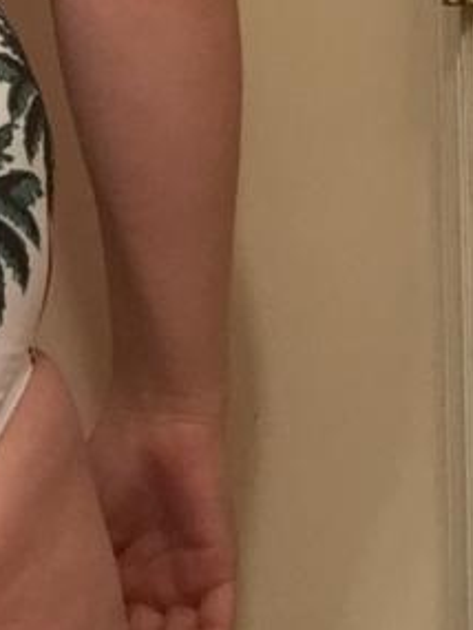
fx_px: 1821
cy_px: 80
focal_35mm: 100
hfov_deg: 13.8
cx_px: -256
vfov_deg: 19.3
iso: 200
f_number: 2.2
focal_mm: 2.65
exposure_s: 1/30
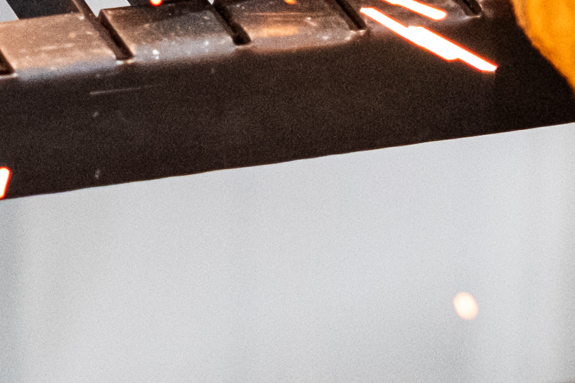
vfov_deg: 4.1
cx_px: 37
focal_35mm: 331
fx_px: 5285
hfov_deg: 6.2
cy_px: 2
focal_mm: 33
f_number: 1.8
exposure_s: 1/250
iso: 2000
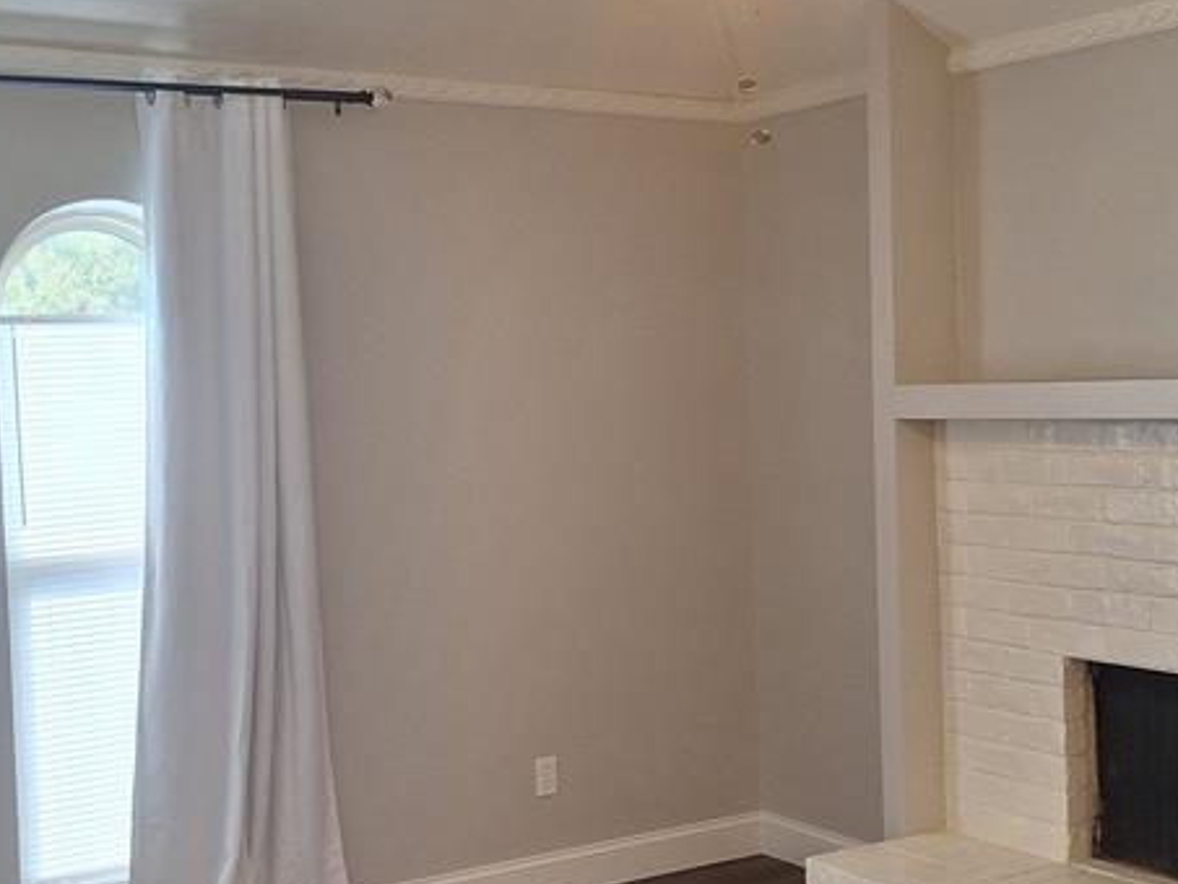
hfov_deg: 36.8
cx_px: 635
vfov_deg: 28.0
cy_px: 484
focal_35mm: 52
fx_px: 1770
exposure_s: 1/120
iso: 50
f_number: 1.8
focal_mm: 5.54
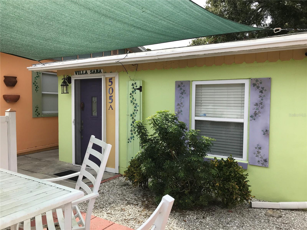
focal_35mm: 28
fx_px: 248
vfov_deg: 49.7
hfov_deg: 63.4
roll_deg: -1.7
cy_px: 115
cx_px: 154
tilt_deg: -5.5
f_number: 1.8
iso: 20
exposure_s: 1/1008
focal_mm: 3.99
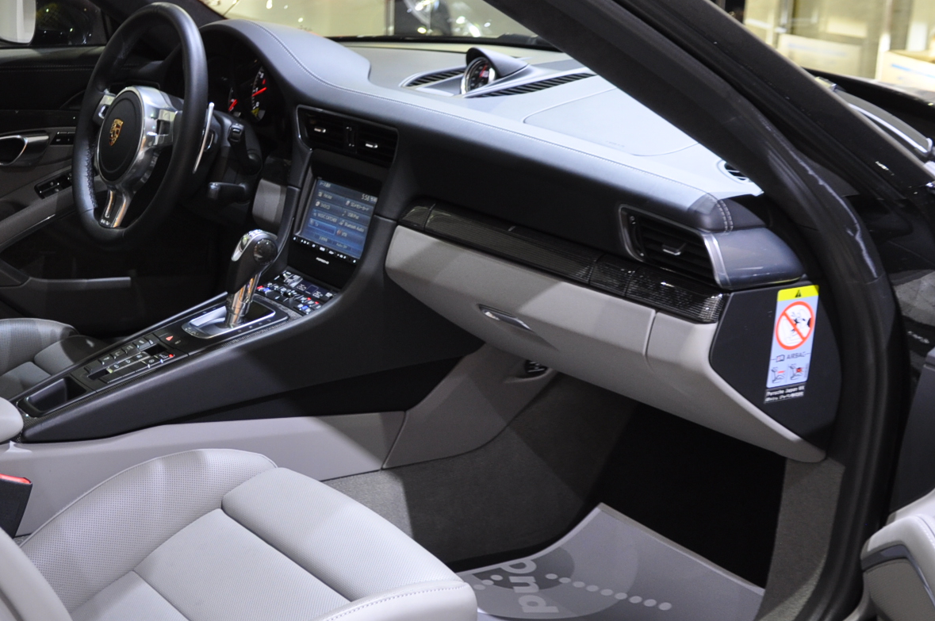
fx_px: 1556
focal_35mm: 60
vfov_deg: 22.6
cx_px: 170
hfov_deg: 32.4
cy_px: 324
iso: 400
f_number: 4
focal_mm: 22
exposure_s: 1/15
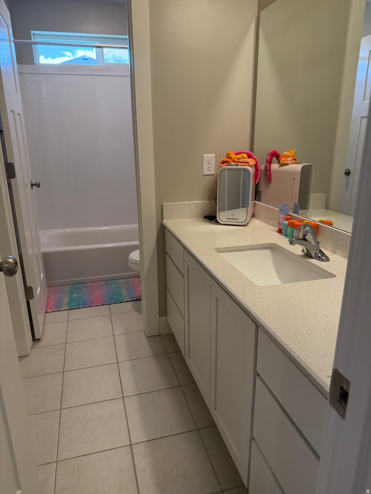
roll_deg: +0.9
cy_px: 247
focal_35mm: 24
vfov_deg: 71.6
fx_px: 343
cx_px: 186
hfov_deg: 56.8
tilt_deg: -17.4
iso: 200
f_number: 1.78
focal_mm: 6.76
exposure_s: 1/190
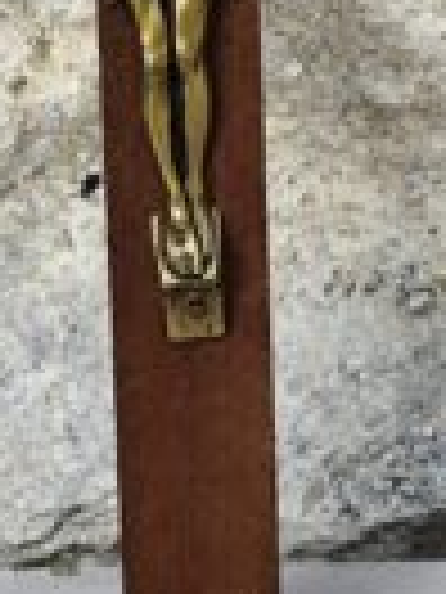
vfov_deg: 7.0
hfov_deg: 5.3
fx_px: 4827
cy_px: 14
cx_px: 144
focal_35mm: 281
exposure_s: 1/234
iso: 50
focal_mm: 6.19
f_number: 1.65
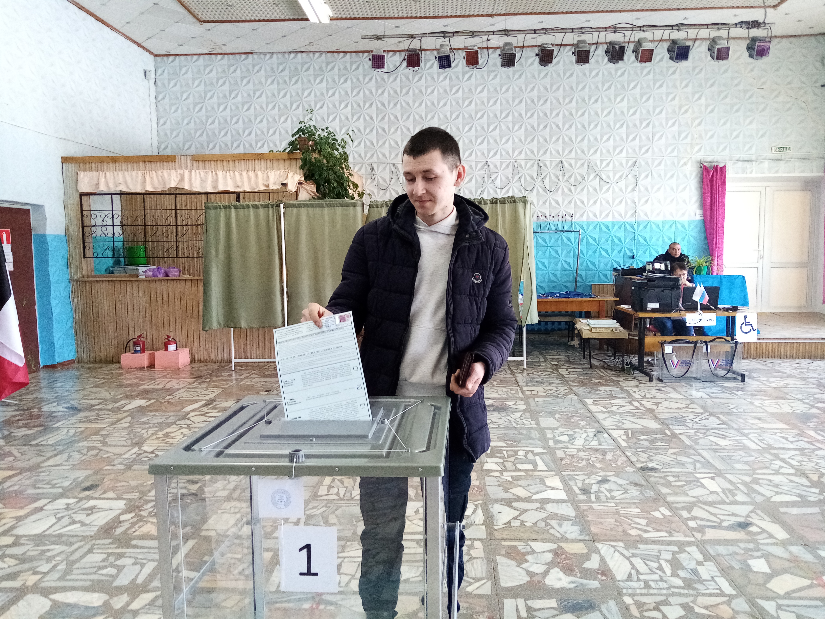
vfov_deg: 53.1
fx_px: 620
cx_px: 412
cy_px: 310
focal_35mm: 26
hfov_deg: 67.3
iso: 266
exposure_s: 1/33.3
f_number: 1.8
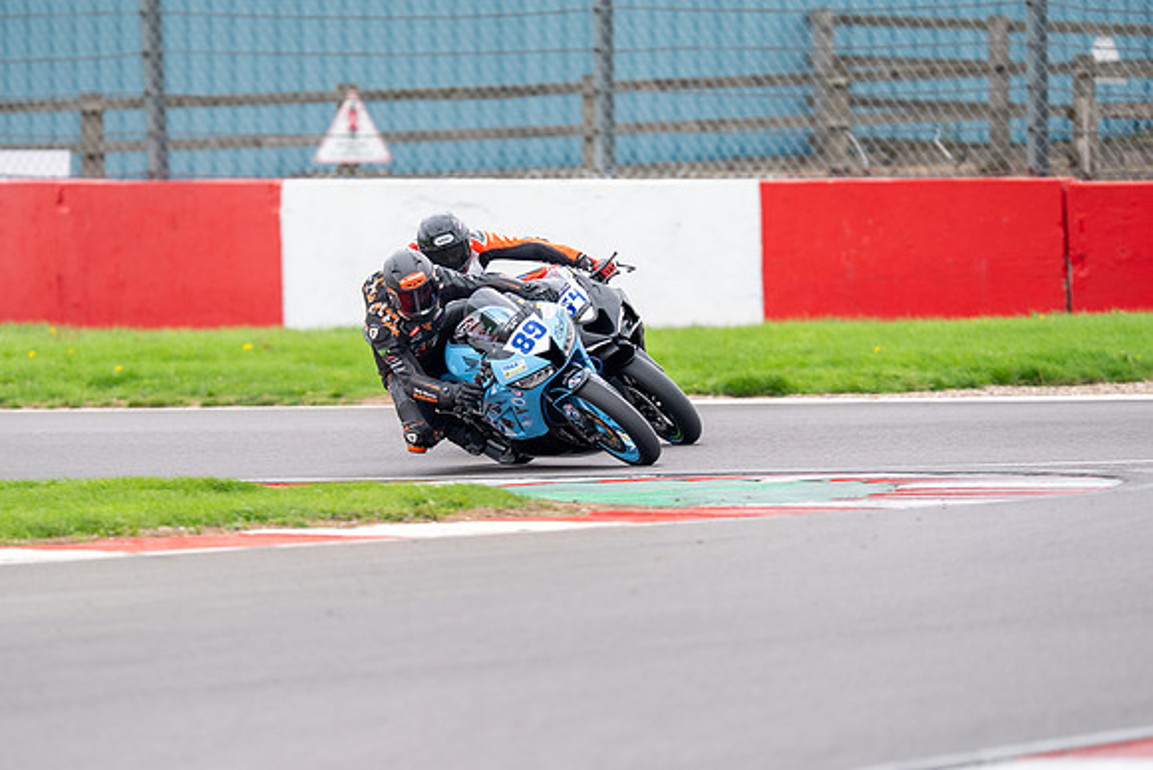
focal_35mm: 699
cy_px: 438
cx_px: 481
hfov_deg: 2.9
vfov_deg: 2.0
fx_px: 22396
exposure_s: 1/500
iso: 160
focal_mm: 600
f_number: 4
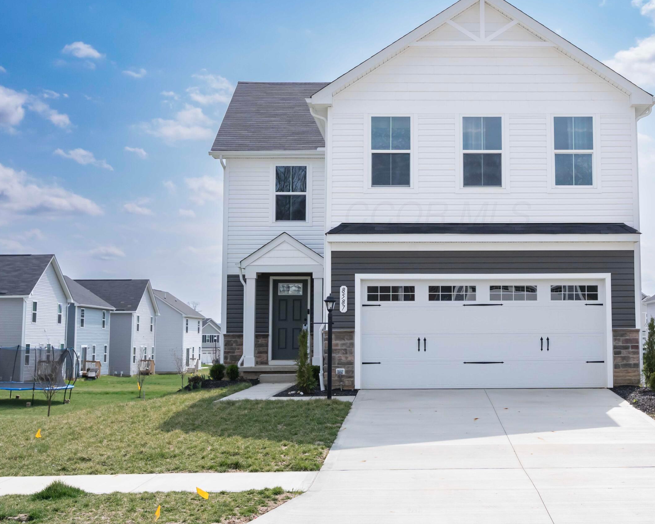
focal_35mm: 57
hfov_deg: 32.9
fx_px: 1098
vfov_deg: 26.8
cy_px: 214
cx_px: 438
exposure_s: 1/8000
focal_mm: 42.5
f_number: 7.1
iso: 1600
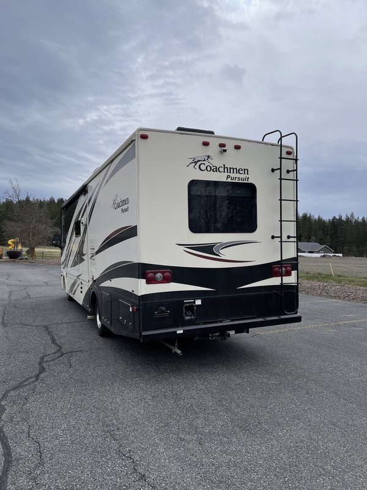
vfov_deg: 67.3
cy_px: 245
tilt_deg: -0.6
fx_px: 368
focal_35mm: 26
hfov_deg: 53.1
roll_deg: -1.0
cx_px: 184
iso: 32
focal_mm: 5.1
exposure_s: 1/2717
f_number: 1.6
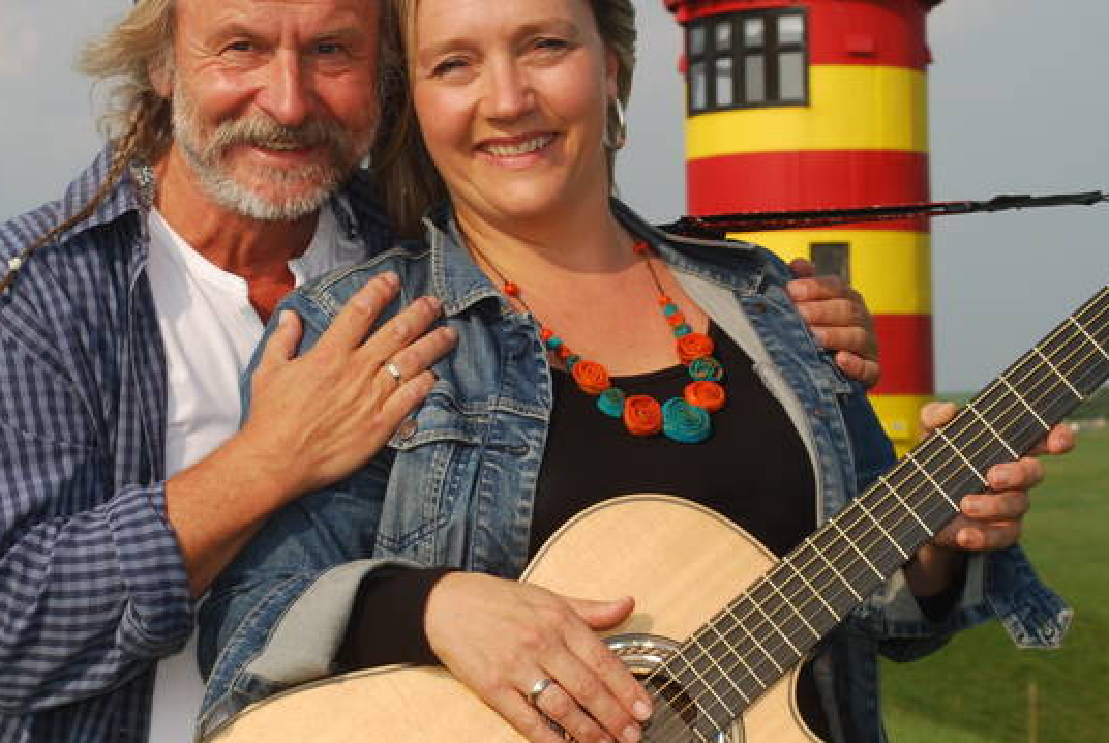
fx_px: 2900
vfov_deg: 14.6
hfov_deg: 21.6
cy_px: 257
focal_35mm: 94
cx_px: 468
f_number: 11
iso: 100
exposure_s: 1/200
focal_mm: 42
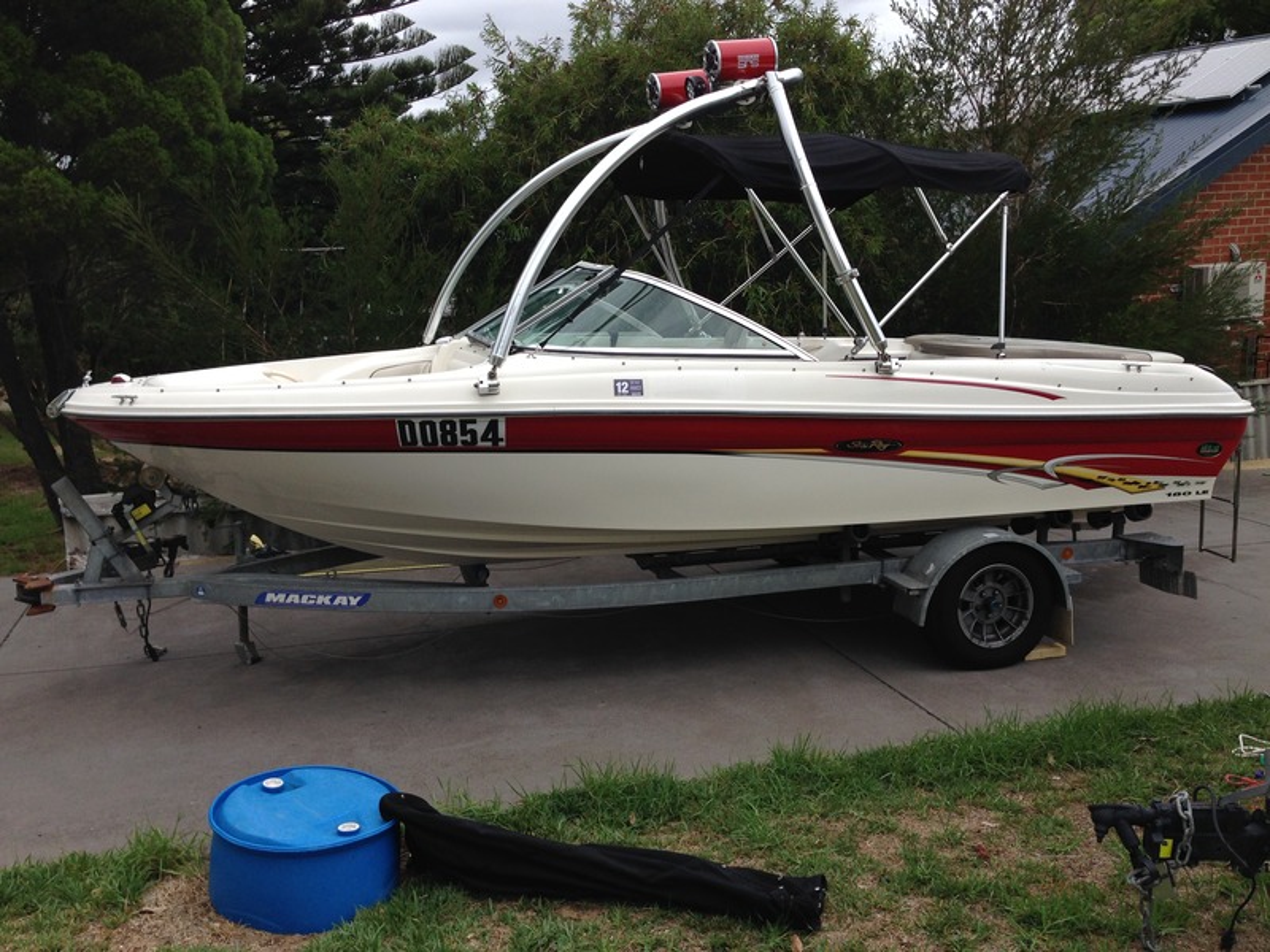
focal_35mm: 33
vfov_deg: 42.9
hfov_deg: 55.4
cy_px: 476
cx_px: 635
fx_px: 1211
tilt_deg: -14.3
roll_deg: +3.0
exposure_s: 1/526
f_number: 2.4
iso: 50
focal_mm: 4.12
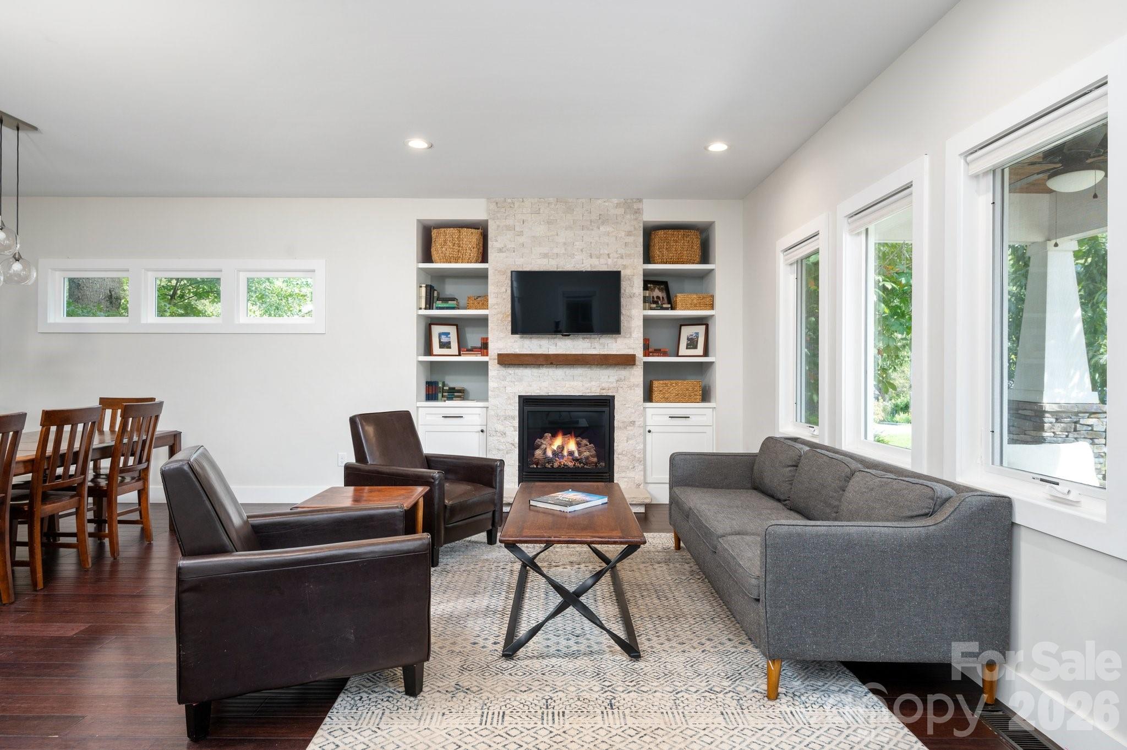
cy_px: 375
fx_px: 610
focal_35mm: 20
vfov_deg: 63.1
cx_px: 564
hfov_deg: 85.5
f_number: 8
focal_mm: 19.5
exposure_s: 1/5
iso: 800
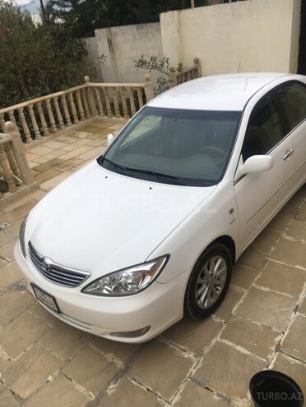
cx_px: 153
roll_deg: +6.0
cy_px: 204
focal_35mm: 29
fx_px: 342
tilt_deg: -28.3
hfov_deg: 48.2
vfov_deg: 61.7
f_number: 2.2
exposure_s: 1/50
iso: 32
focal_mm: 4.15
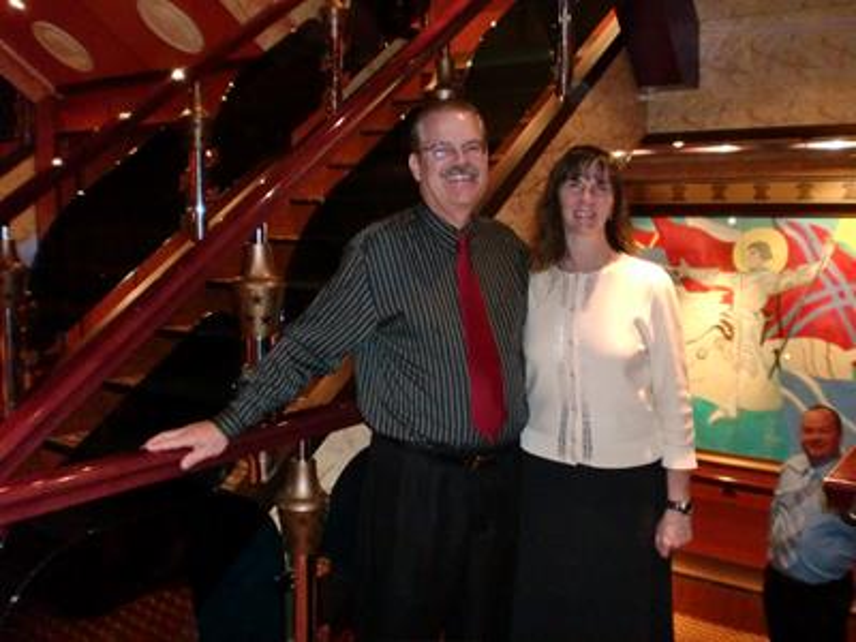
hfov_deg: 52.6
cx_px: 428
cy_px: 321
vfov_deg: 40.7
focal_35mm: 35
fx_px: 865
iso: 400
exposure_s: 1/40
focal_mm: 6.3
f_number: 3.1
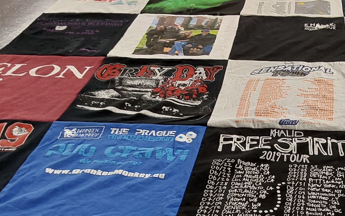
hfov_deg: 39.8
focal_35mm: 49
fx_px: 461
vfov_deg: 25.5
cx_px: 264
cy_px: 197
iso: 100
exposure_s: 1/60
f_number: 1.9
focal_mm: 2.91
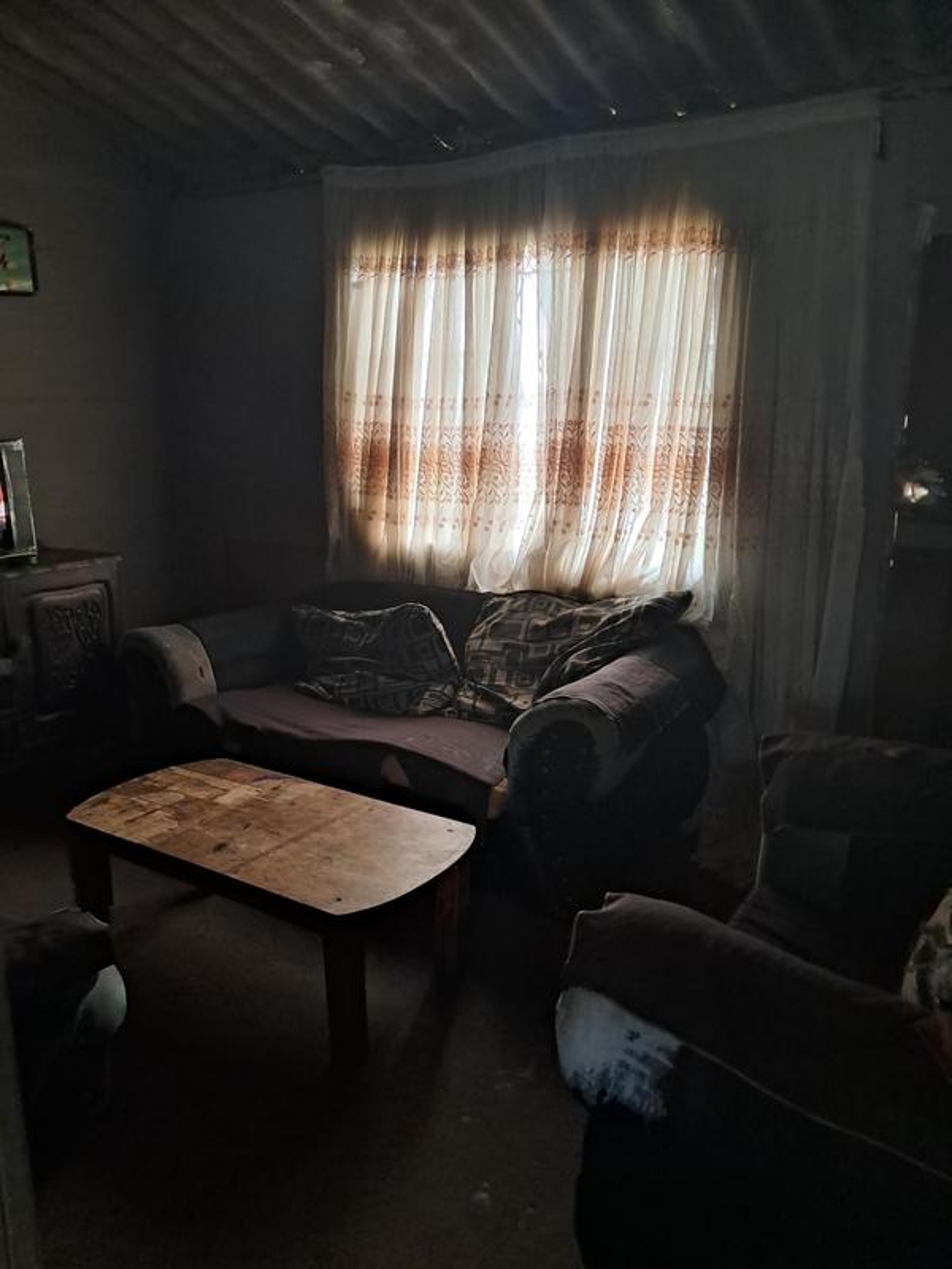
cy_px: 634
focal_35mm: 27
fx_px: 990
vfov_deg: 65.3
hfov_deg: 51.4
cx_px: 476
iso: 500
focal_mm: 4
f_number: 1.8
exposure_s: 1/50
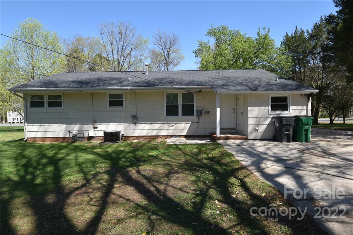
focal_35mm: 21
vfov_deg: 59.5
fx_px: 206
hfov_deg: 81.2
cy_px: 118
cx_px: 176
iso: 180
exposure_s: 1/250
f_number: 8
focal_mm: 14
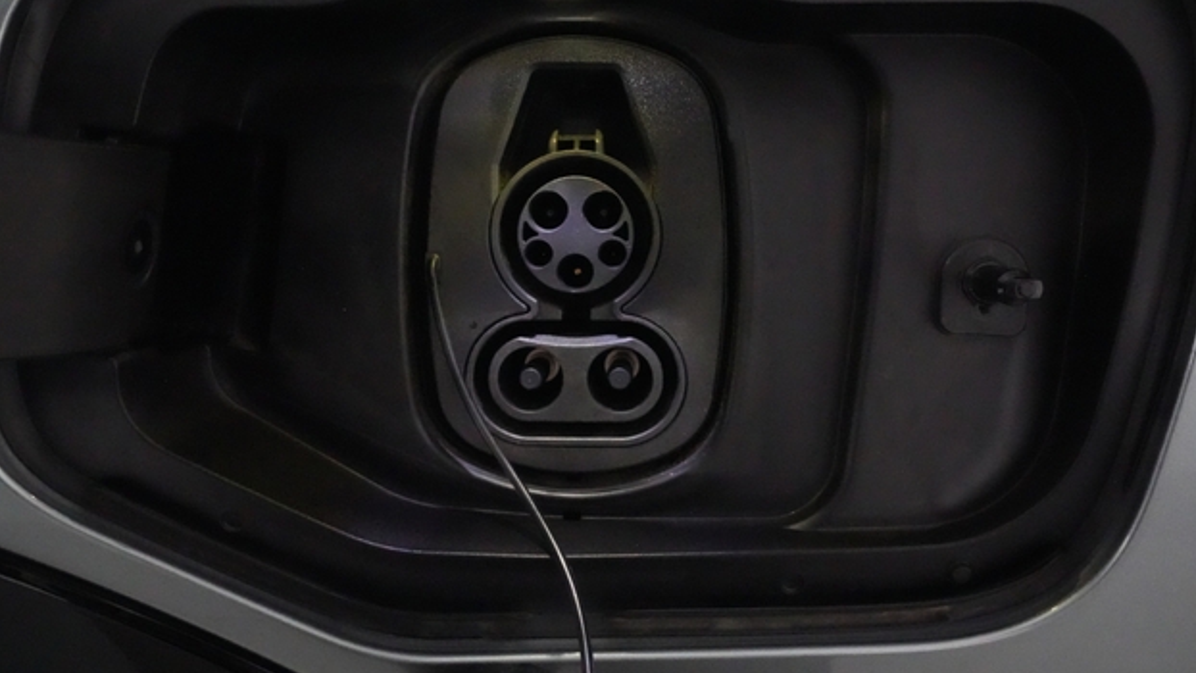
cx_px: 600
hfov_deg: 67.9
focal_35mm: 28
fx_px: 888
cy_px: 290
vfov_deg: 41.4
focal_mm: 26
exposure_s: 1/60
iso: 32000
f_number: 16
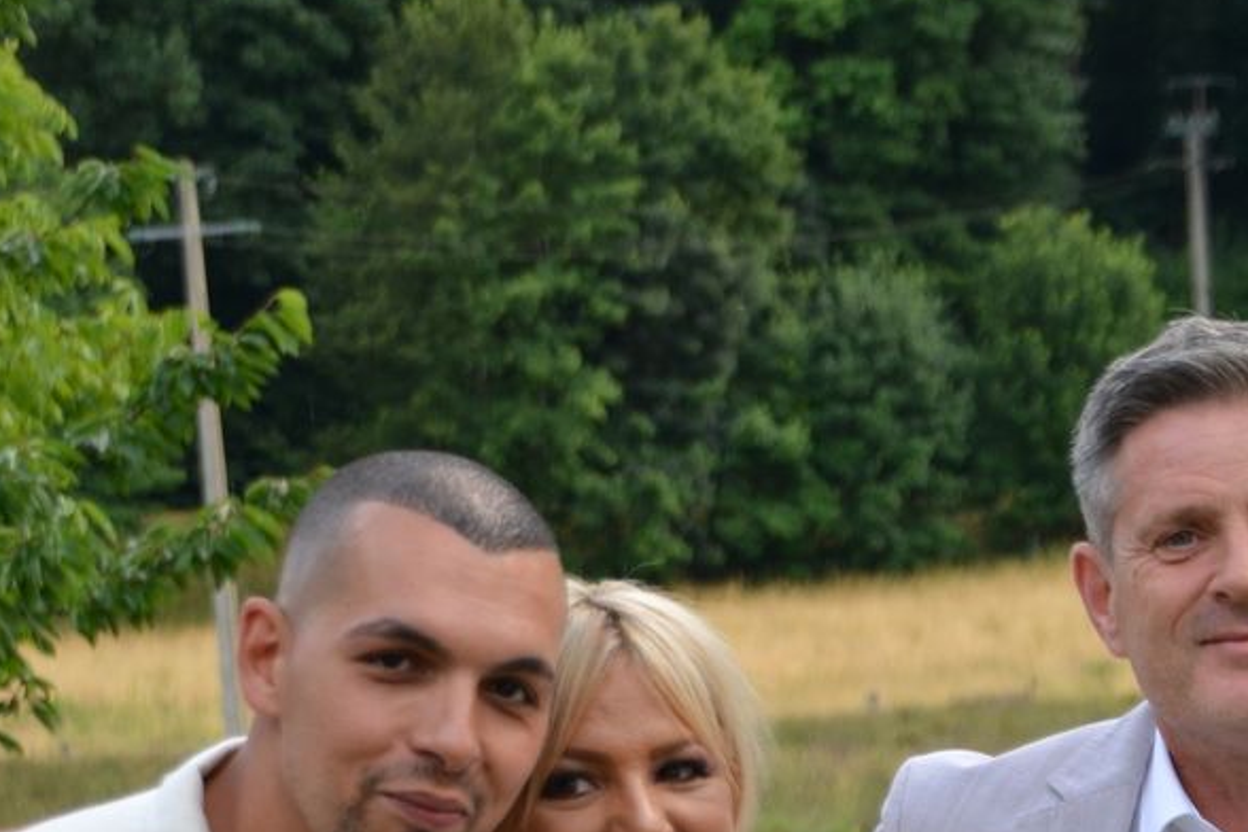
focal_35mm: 235
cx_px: 1046
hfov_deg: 8.7
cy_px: 876
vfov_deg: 5.8
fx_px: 8146
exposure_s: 1/250
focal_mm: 72
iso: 400
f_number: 5.3
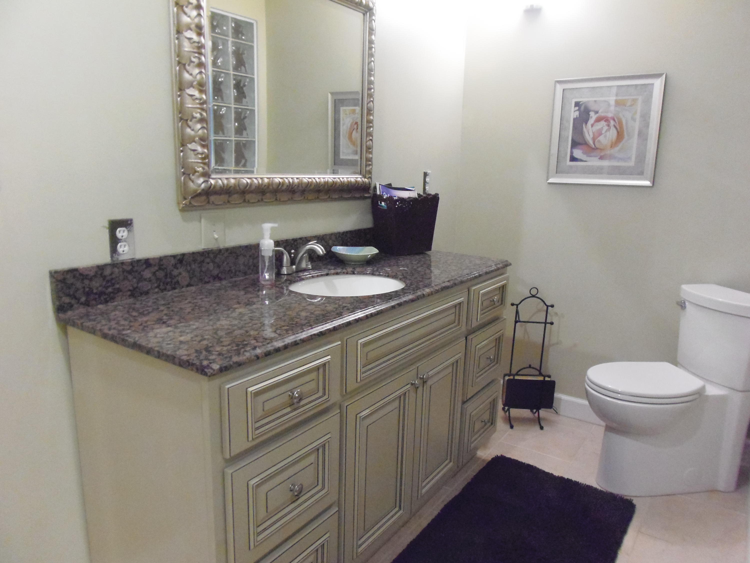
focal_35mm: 24
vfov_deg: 56.8
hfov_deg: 71.6
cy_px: 282
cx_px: 375
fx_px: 520
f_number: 2.9
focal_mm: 4.3
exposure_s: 1/30
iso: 800
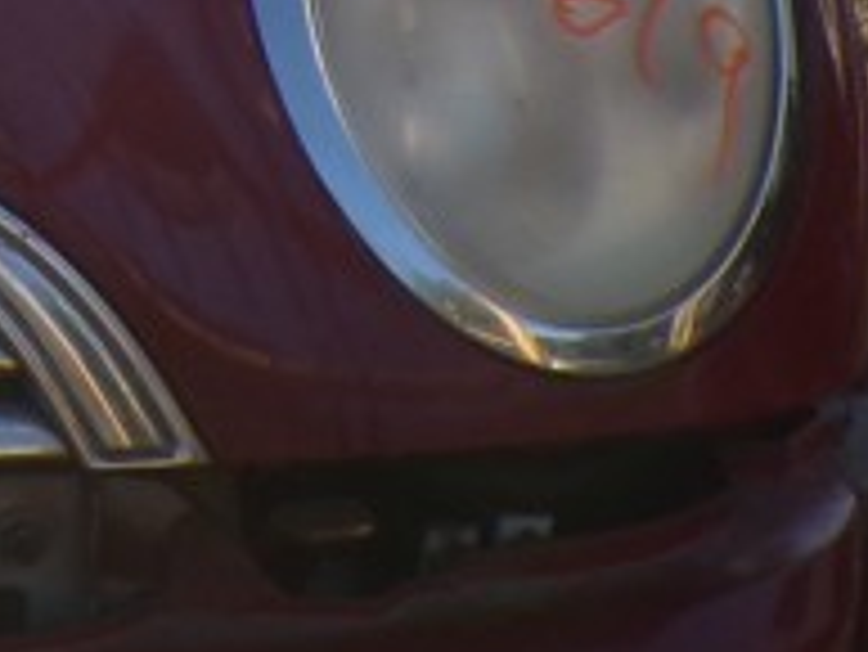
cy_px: -369
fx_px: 3989
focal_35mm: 159
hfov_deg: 11.2
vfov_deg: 9.1
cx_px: -881
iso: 100
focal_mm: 4.3
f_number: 4.4
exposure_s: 1/340
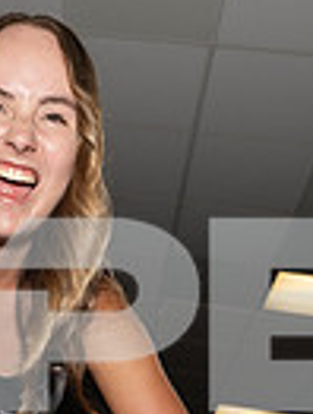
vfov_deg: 22.1
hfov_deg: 18.0
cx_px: -41
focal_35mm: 79
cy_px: 540
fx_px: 948
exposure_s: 1/250
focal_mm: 24
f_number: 7.1
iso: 400
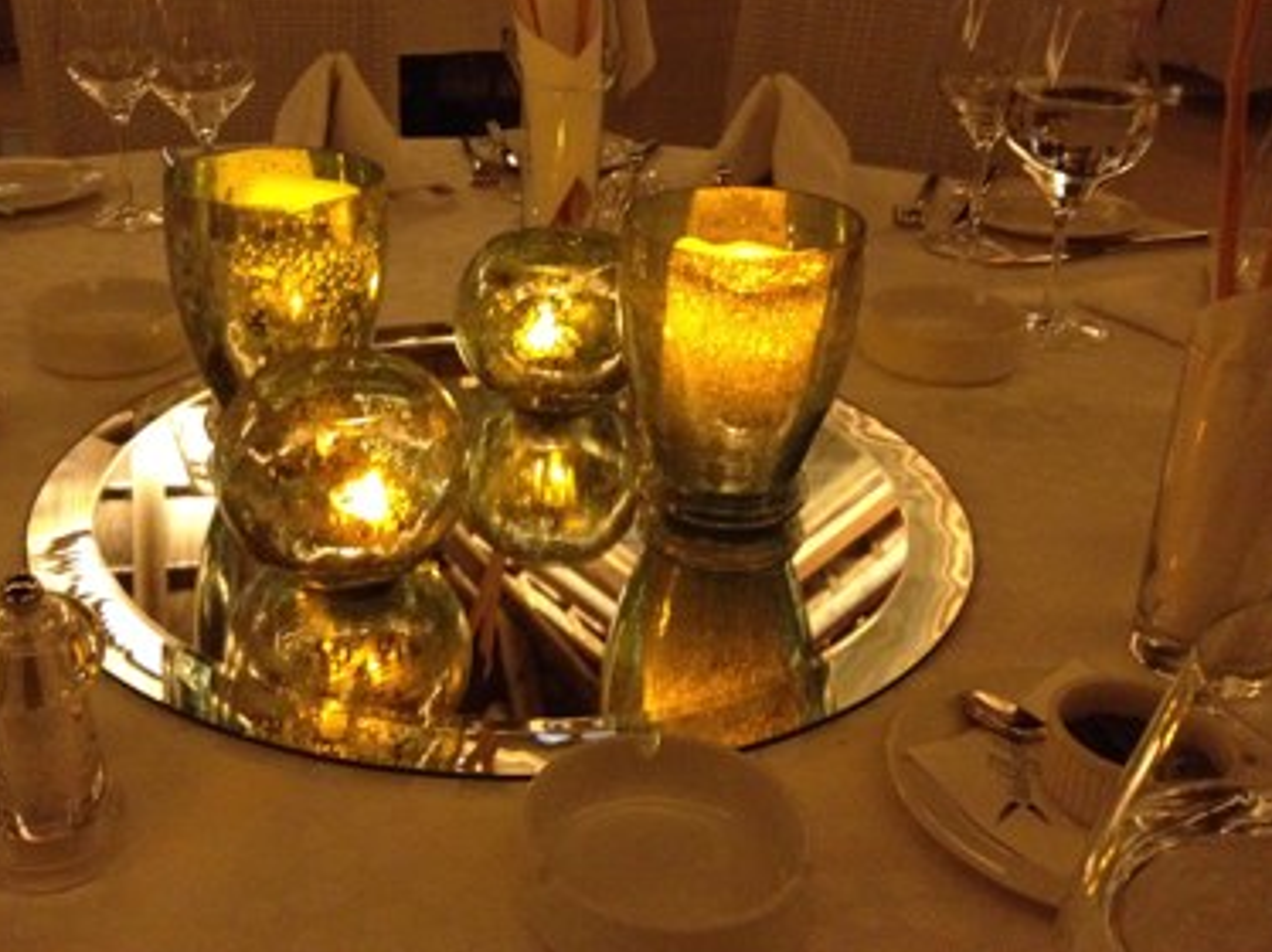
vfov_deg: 32.7
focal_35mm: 44
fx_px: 1616
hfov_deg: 42.7
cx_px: 483
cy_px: 364
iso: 640
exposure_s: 1/15
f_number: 2.4
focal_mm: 4.28
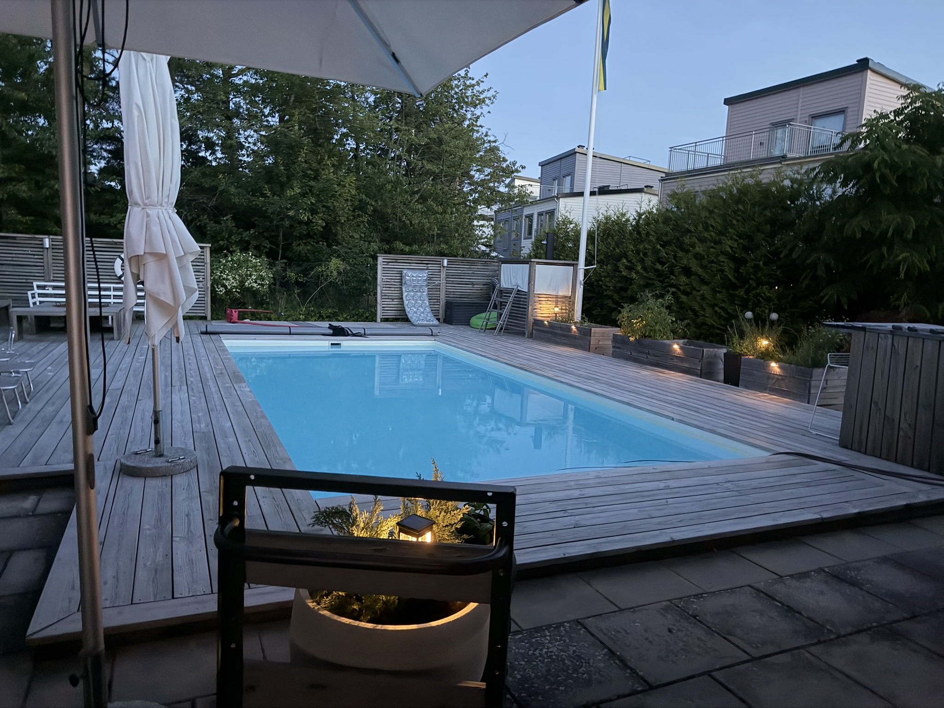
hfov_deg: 71.6
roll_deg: -3.7
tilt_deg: -7.3
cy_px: 354
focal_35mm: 24
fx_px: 654
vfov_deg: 56.8
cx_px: 472
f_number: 1.78
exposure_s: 1/25
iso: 1600
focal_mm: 6.76
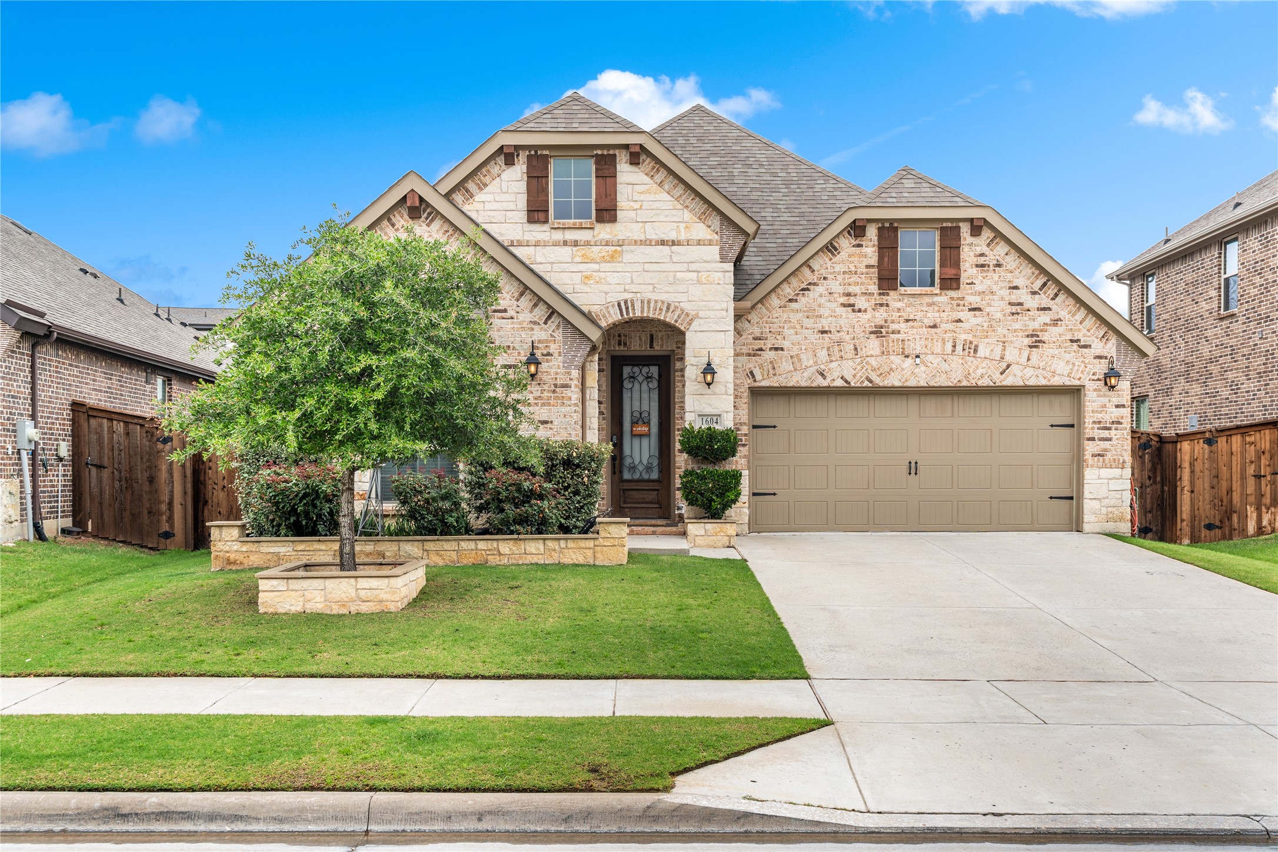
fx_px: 1207
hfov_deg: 55.8
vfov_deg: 38.9
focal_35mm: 34
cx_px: 639
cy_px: 426
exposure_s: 1/125
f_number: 9
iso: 100
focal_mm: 34
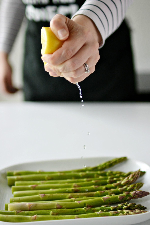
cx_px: 75
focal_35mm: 45
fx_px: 281
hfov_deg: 29.9
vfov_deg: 43.6
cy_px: 112
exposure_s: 1/1000
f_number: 1.4
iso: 400
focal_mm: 30
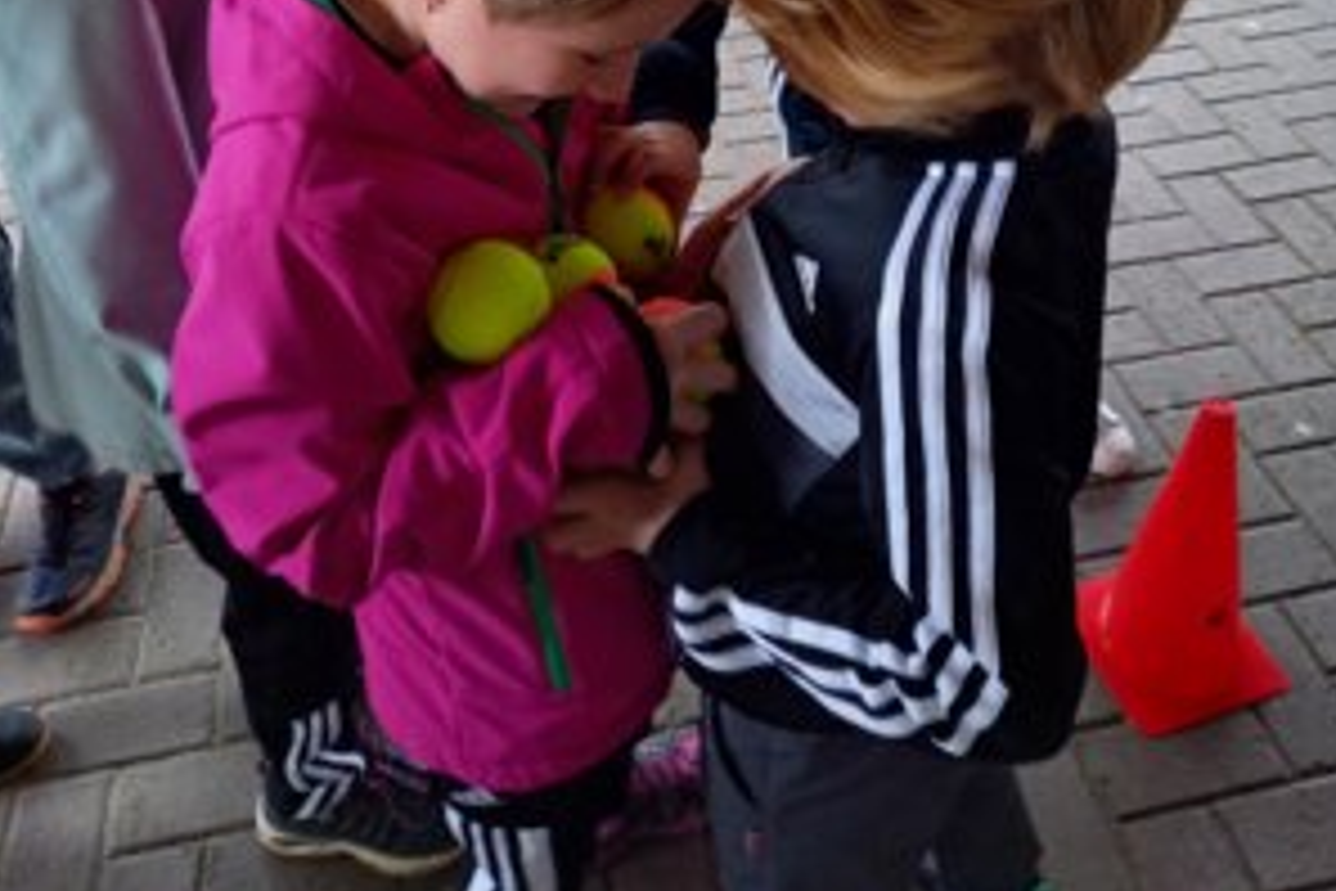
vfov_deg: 35.5
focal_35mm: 35
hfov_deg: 54.4
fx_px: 1299
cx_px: 670
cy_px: 76
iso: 500
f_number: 1.8
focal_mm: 4.65
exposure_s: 1/33
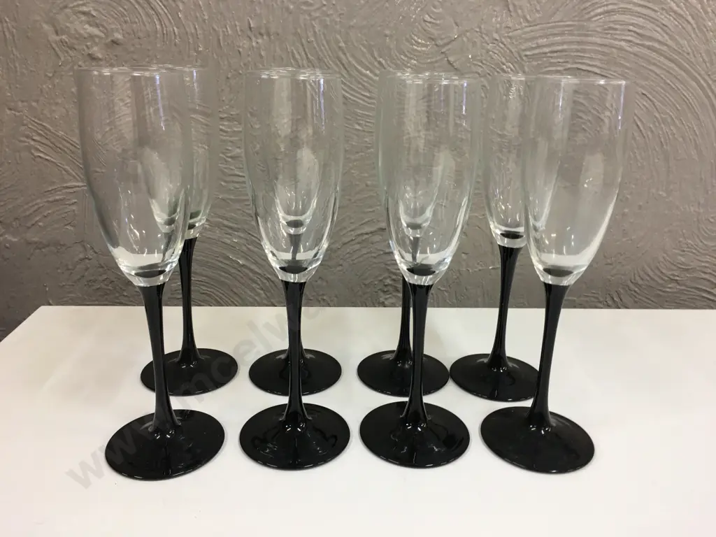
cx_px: 358
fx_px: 600
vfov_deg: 48.2
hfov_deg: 61.7
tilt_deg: -17.1
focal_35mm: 29
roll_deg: -2.1
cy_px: 268
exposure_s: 1/17
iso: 32
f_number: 2.2
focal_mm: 4.15
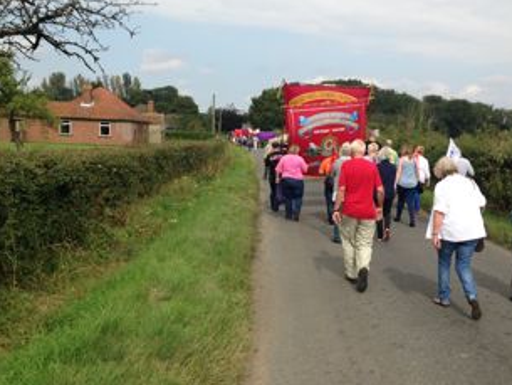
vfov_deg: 36.0
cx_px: 304
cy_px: 175
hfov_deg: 46.6
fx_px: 592
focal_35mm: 40
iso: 50
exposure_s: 1/1232
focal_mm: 4.12
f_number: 2.4
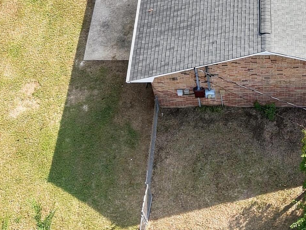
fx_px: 672
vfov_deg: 17.6
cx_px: 270
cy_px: -103
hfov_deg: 25.0
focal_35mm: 76
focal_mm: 8.7
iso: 100
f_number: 1.8
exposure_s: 1/1000
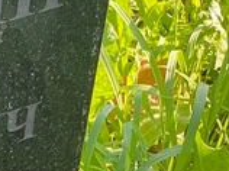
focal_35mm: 264
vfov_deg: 5.6
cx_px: -136
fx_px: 1744
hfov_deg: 7.4
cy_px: 162
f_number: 2
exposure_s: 1/122
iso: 32
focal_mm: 6
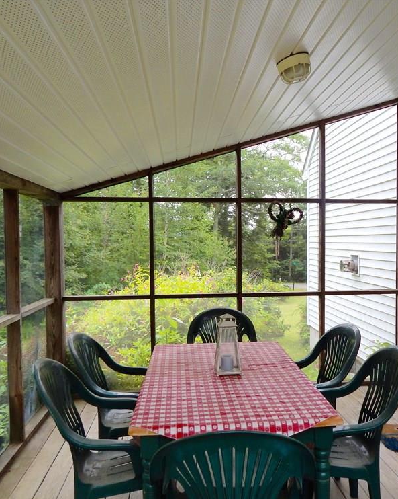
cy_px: 257
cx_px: 235
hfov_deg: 46.9
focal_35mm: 31
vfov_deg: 57.2
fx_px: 457
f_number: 3
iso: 125
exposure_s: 1/320
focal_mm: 4
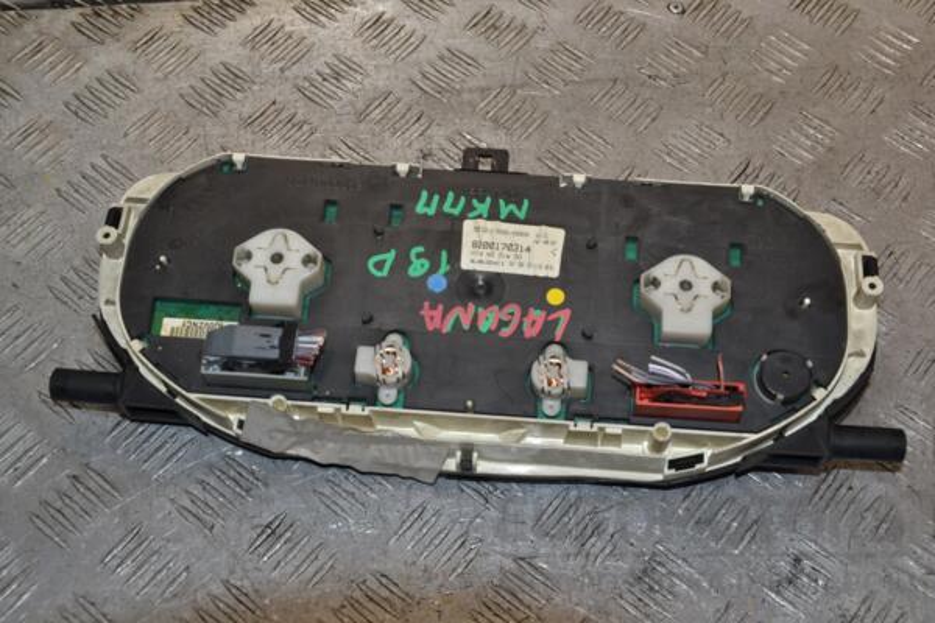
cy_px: 312
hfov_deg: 19.5
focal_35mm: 105
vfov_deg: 13.0
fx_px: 2727
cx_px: 468
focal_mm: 70
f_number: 10
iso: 800
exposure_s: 1/200
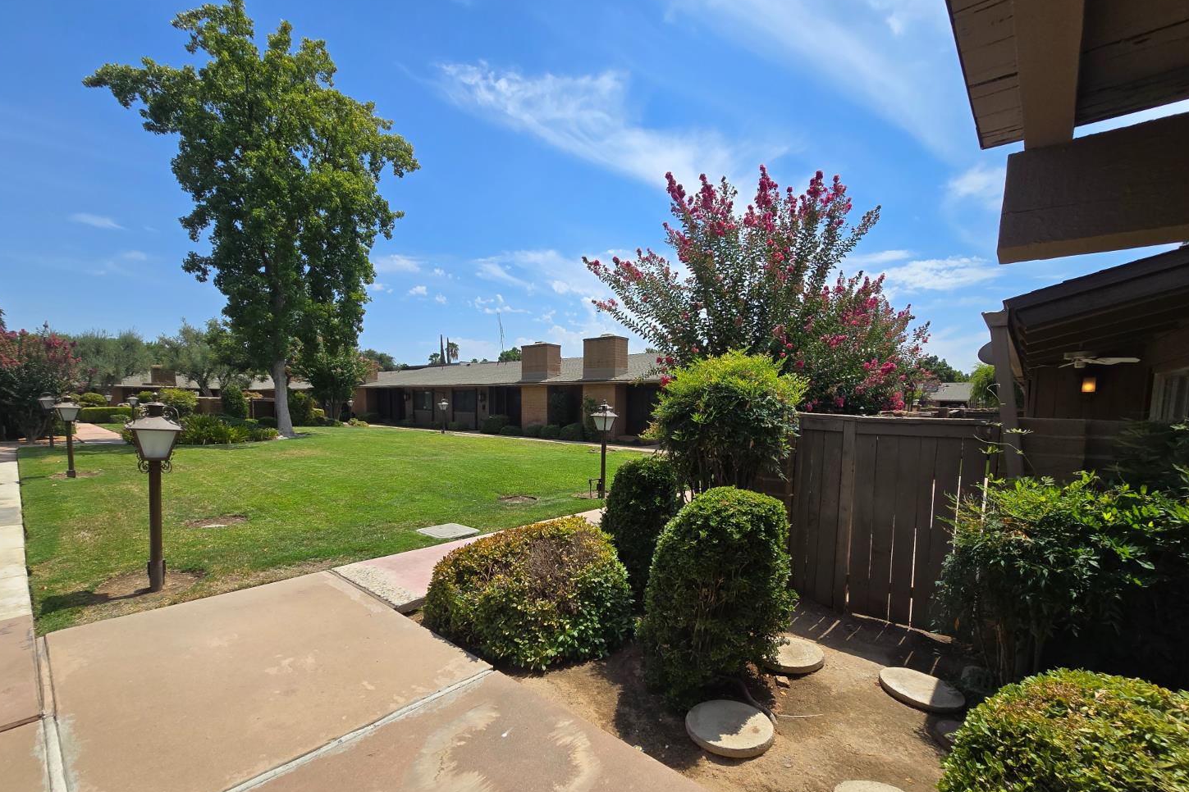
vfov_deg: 80.8
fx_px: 462
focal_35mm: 14
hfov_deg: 104.3
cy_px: 449
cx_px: 592
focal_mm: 2.2
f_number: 2.2
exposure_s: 1/2600
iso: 50
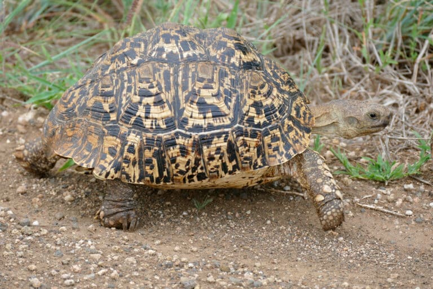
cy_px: 144
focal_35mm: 274
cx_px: 216
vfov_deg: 5.0
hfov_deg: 7.5
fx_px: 3295
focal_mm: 100.06
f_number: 4
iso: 125
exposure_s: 1/320
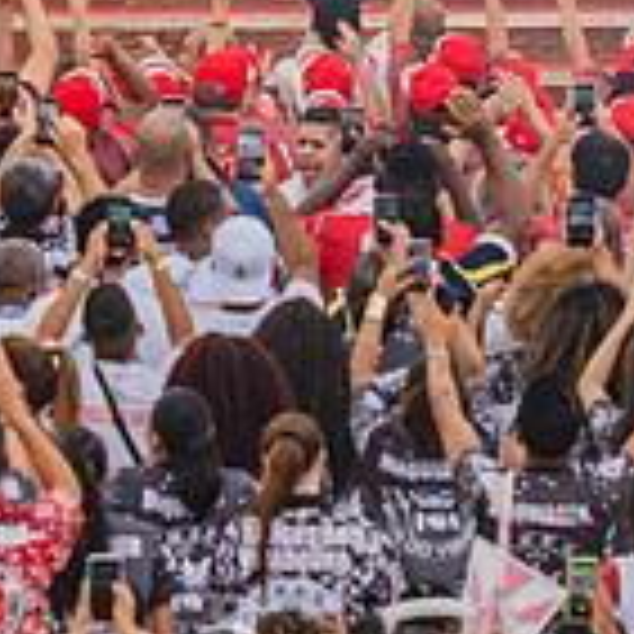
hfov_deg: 2.2
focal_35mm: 813
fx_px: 16846
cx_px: 225
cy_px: -283
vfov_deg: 2.2
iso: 640
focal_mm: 200
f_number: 4.8
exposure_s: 1/1600
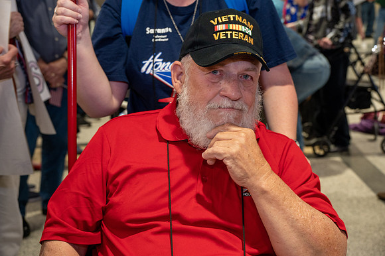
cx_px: 192
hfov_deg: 35.7
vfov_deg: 24.2
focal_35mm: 56
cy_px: 128
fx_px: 599
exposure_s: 1/40
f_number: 5.6
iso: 1800
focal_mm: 56
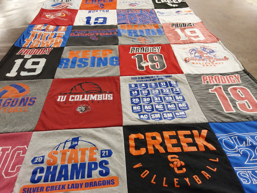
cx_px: 128
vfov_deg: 49.7
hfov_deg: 63.4
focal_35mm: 28
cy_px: 96
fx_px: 208
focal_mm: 2.91
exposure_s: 1/60
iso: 125
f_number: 1.9
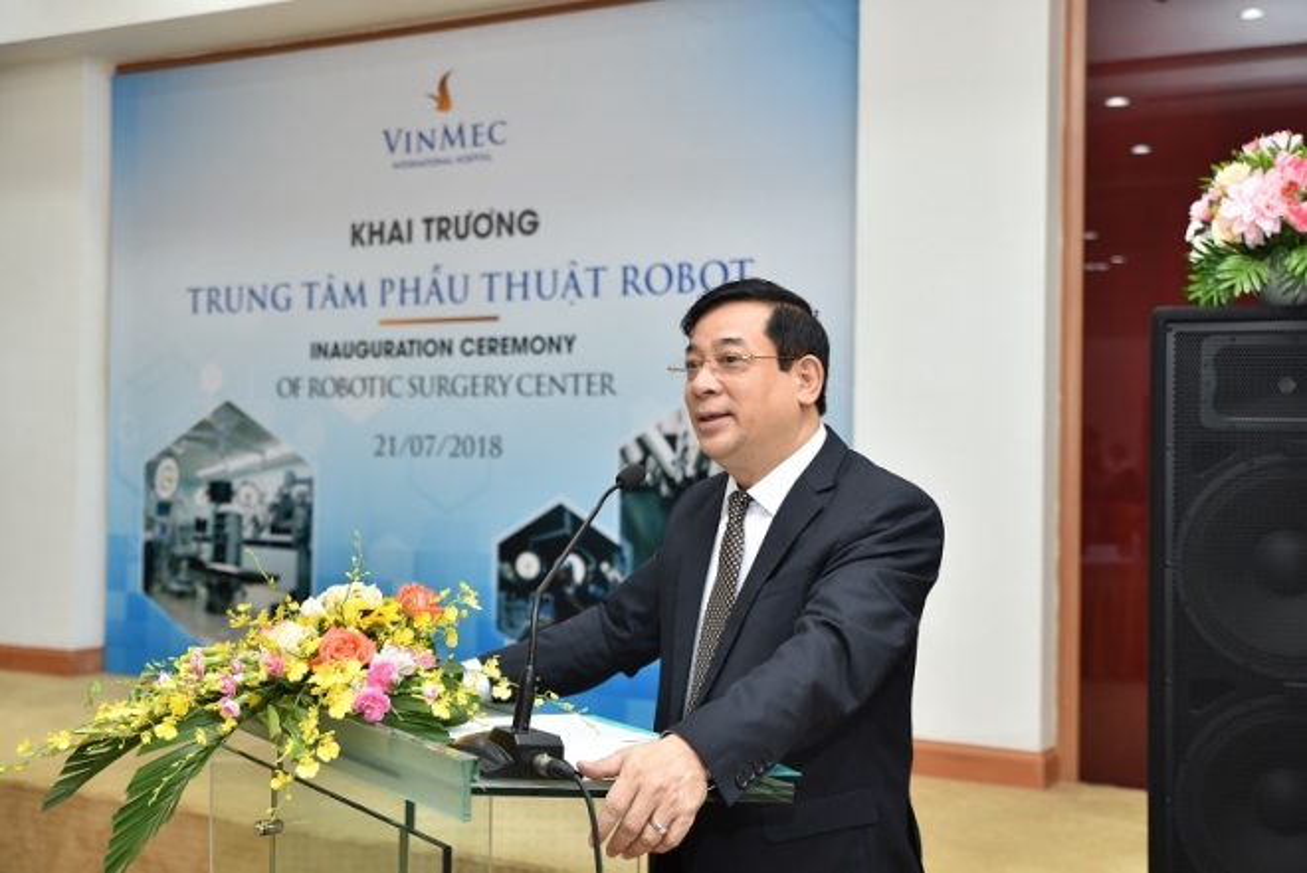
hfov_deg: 35.6
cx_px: 654
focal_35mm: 56
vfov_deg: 24.2
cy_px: 436
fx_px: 2034
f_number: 4
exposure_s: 1/125
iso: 400
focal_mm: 56
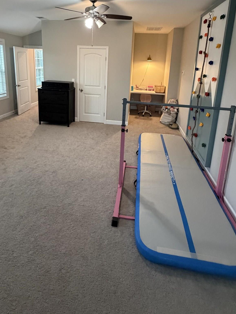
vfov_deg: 76.3
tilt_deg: -11.5
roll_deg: -2.6
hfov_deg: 63.4
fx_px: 191
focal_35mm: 21
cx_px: 111
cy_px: 102
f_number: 2.2
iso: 640
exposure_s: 1/60
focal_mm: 2.22
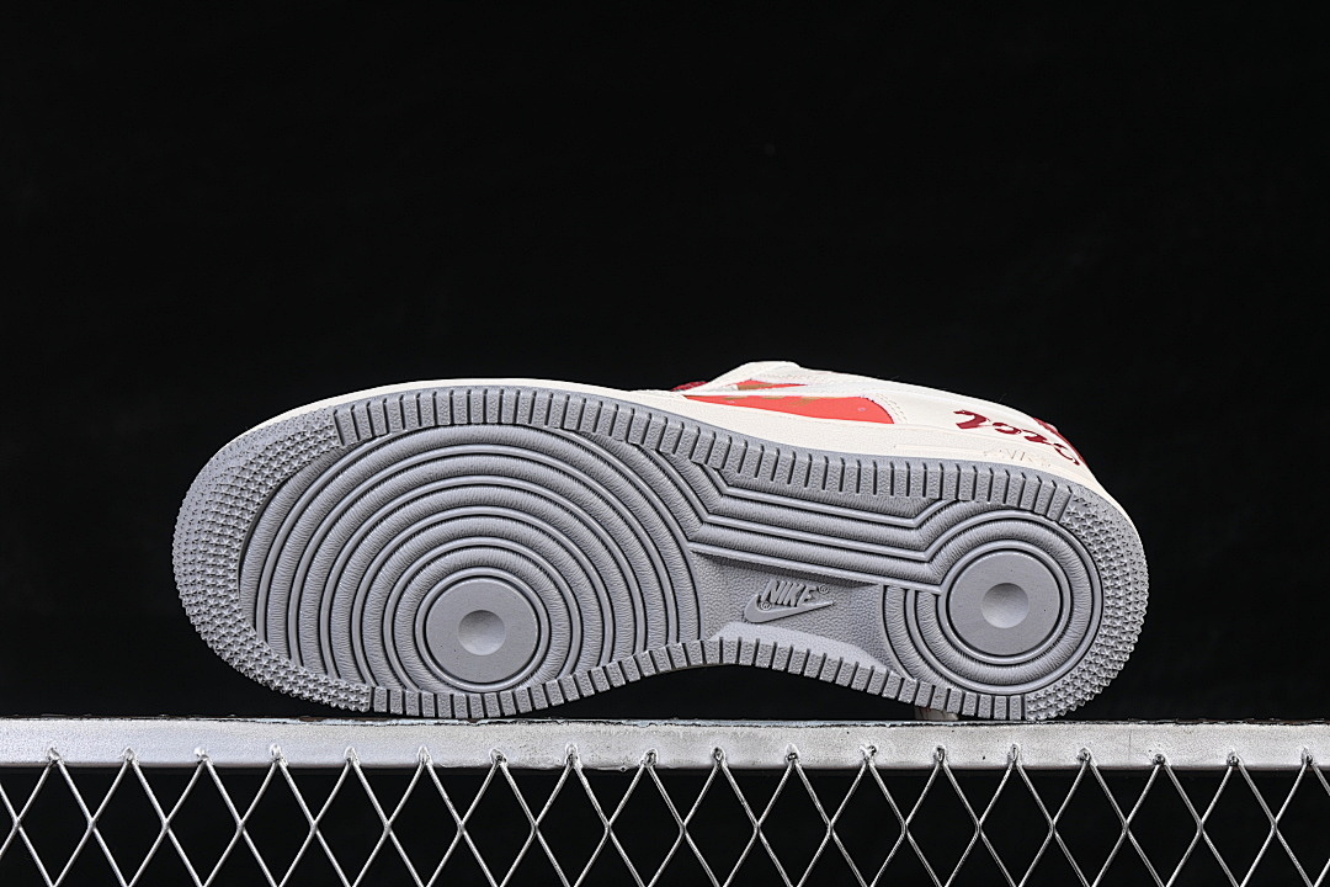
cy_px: 444
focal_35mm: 75
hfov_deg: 27.0
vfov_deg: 18.2
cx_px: 665
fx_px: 2771
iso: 160
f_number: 7.1
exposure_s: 1/80
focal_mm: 50
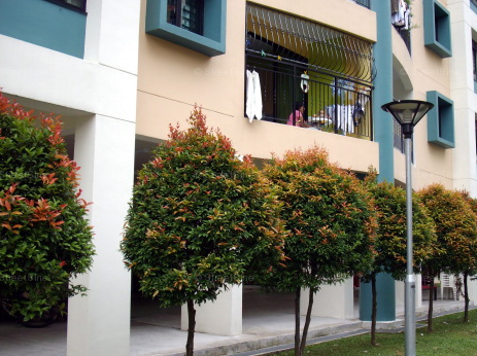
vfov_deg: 32.8
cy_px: 176
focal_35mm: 44
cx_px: 271
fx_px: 606
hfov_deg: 42.9
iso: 80
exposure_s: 1/320
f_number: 2.8
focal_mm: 6.2
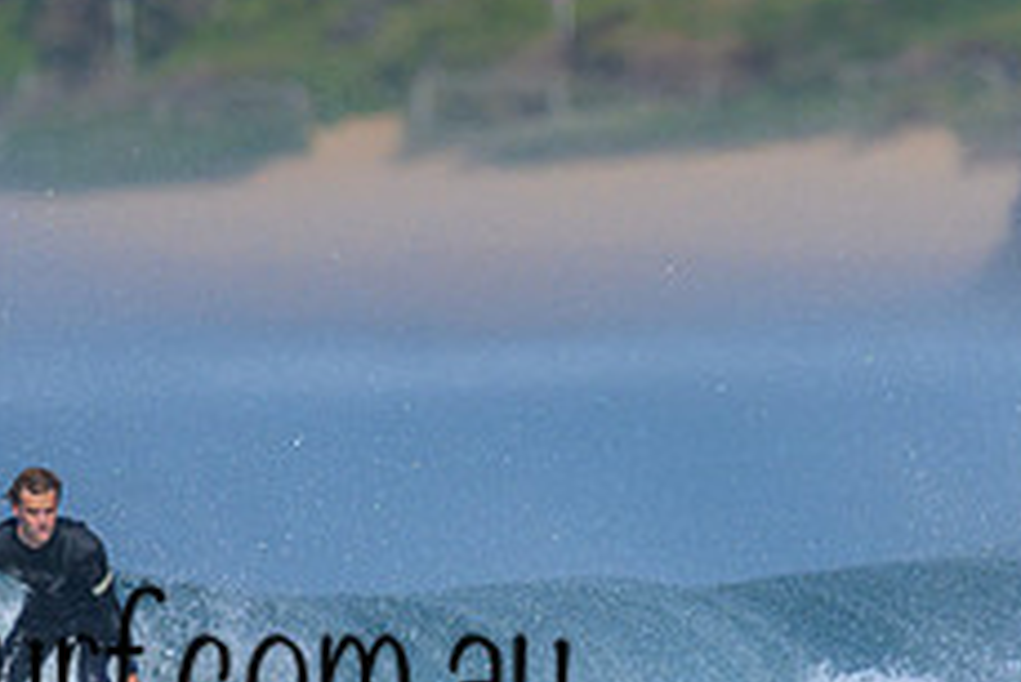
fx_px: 79175
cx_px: 149
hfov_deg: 0.7
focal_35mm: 2790
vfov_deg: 0.5
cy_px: 648
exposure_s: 1/2000
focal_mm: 800
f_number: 6.3
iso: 200
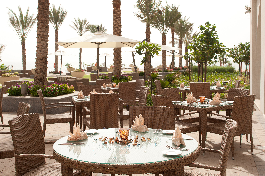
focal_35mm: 45
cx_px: 132
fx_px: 331
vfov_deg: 29.8
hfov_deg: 43.6
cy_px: 88
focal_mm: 45
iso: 200
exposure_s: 1/250
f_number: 11
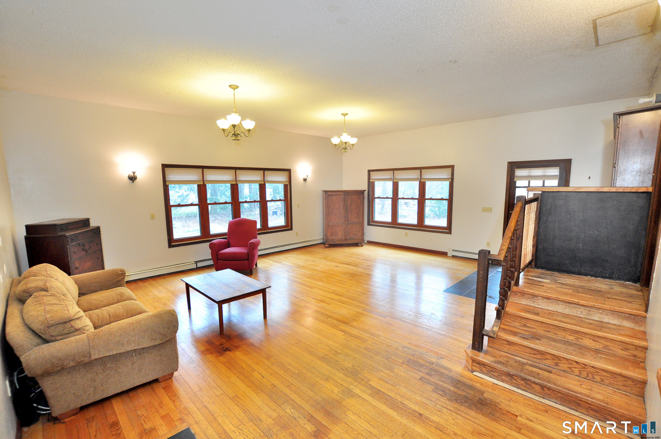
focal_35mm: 15
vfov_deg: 77.2
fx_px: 275
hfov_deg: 100.5
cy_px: 220
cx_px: 330
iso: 800
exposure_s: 1/30
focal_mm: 10
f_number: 4.5
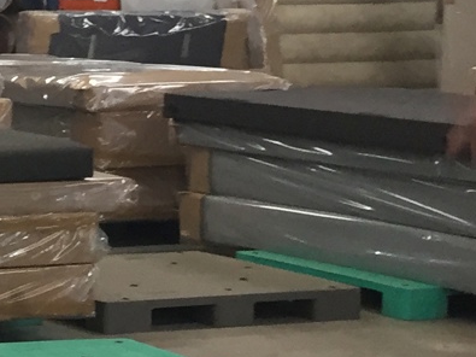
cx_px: -657
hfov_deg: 11.6
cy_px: 22
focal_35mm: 141
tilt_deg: -1.9
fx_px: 1938
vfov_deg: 10.4
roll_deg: -0.7
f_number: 2.2
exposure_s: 1/33
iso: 80
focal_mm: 4.15
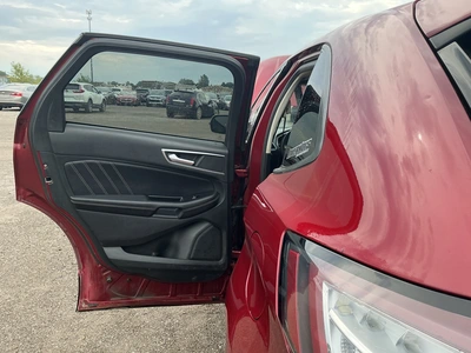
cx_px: 236
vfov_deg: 49.7
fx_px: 381
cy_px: 176
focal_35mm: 28
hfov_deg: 63.4
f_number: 1.8
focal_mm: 3
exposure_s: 1/197
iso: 20
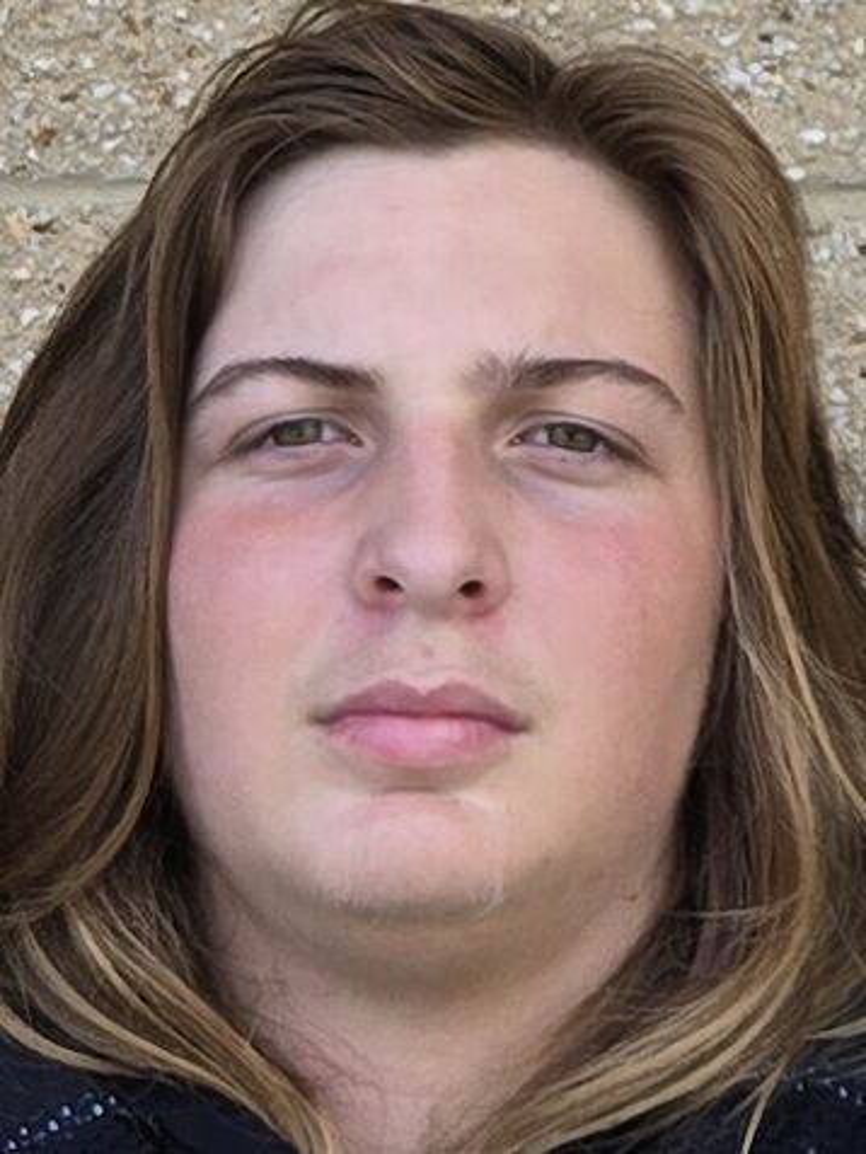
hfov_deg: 58.9
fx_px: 767
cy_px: 577
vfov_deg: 73.9
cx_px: 433
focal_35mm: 23
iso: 25
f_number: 1.8
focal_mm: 5.4
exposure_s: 1/303
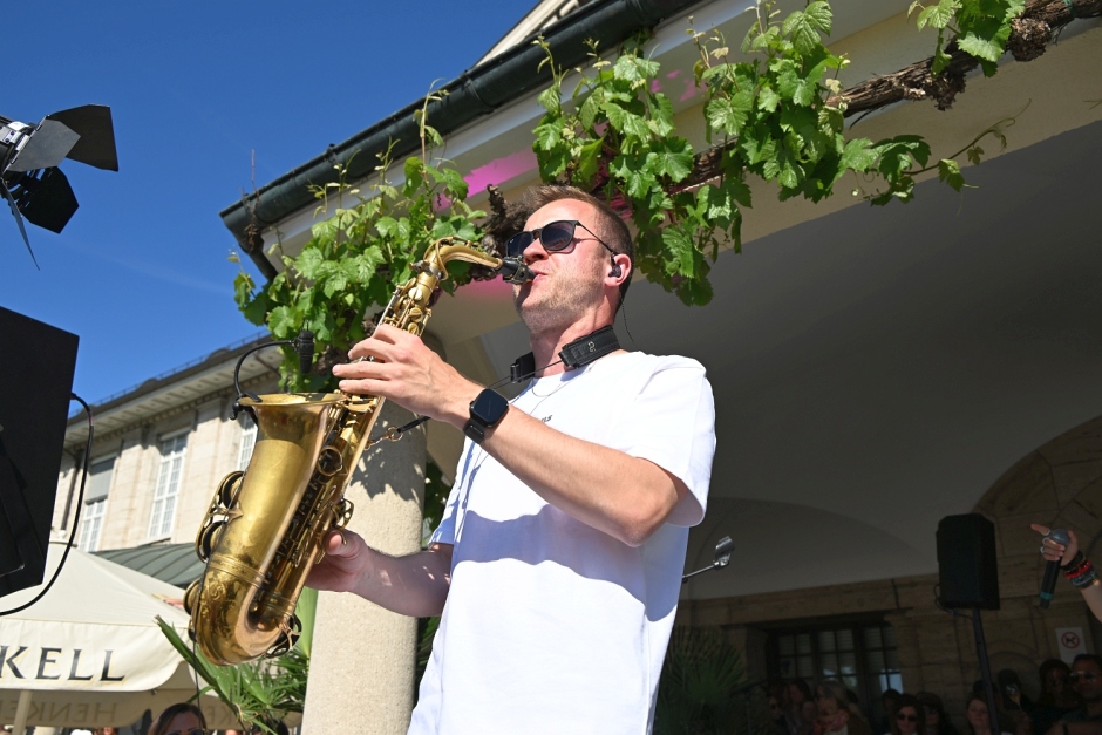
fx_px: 949
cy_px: 368
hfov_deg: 60.3
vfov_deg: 42.3
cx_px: 551
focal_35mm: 31
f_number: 5.6
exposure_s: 1/800
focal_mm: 31
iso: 160
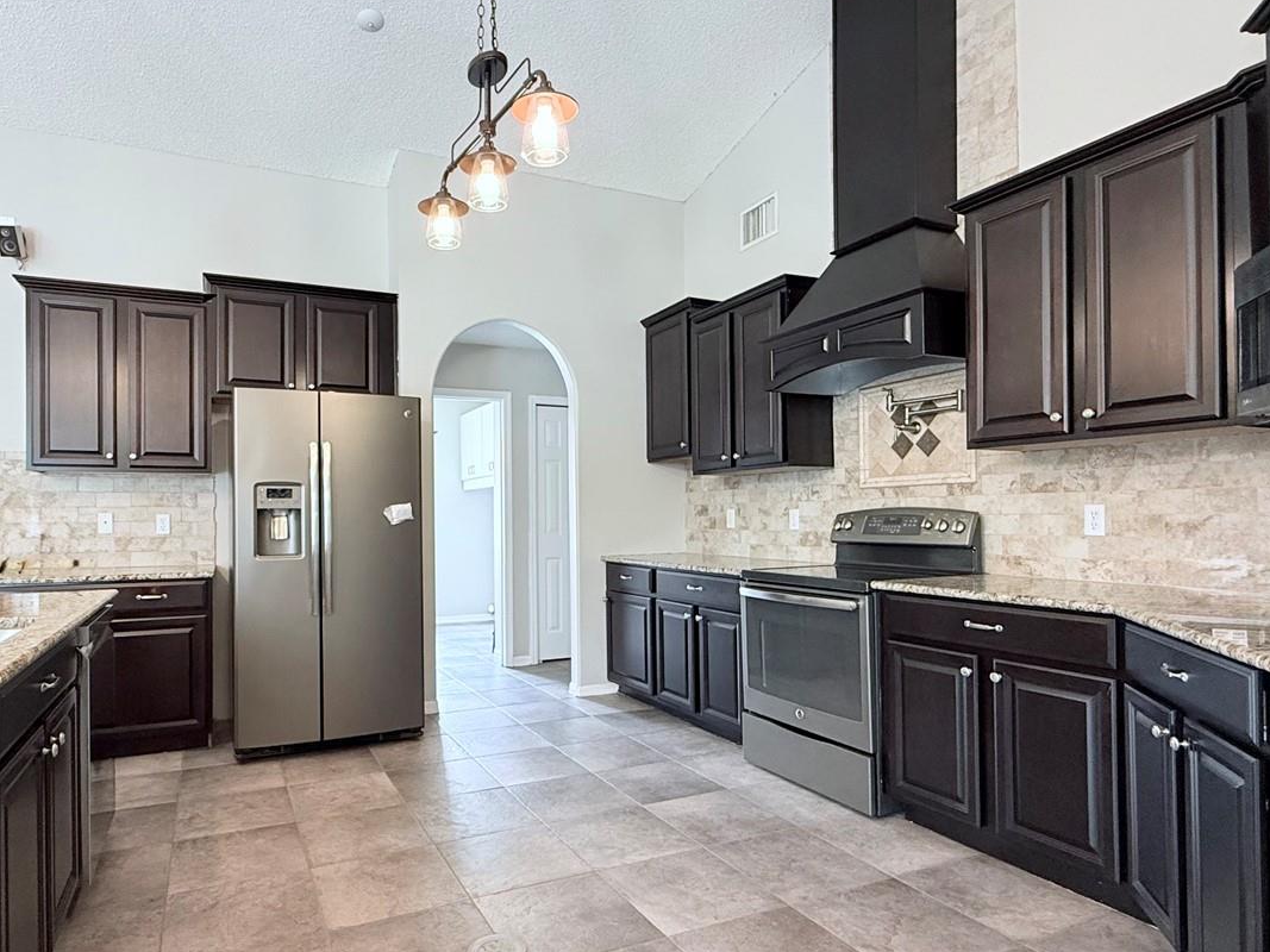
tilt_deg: +0.9
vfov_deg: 63.4
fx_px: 770
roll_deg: +0.2
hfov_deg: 78.6
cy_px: 507
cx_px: 551
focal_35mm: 21
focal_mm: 2.22
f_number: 2.2
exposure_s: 1/60
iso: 250
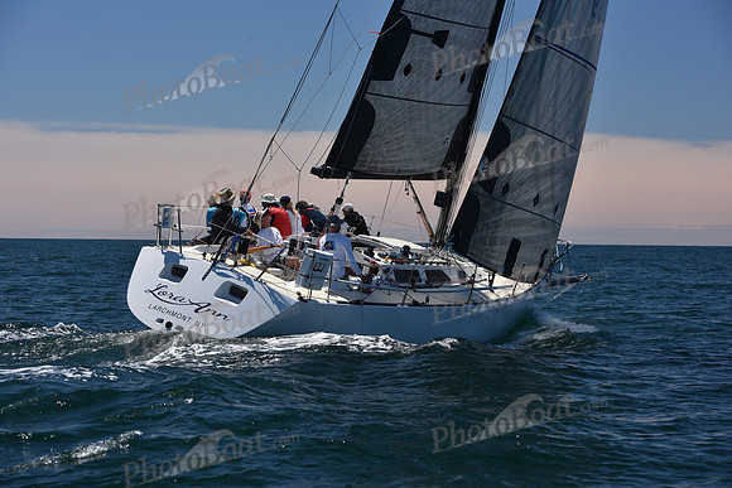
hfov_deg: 22.1
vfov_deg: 14.9
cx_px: 366
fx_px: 1871
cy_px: 244
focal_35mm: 92
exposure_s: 1/800
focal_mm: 92
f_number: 7.1
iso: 250
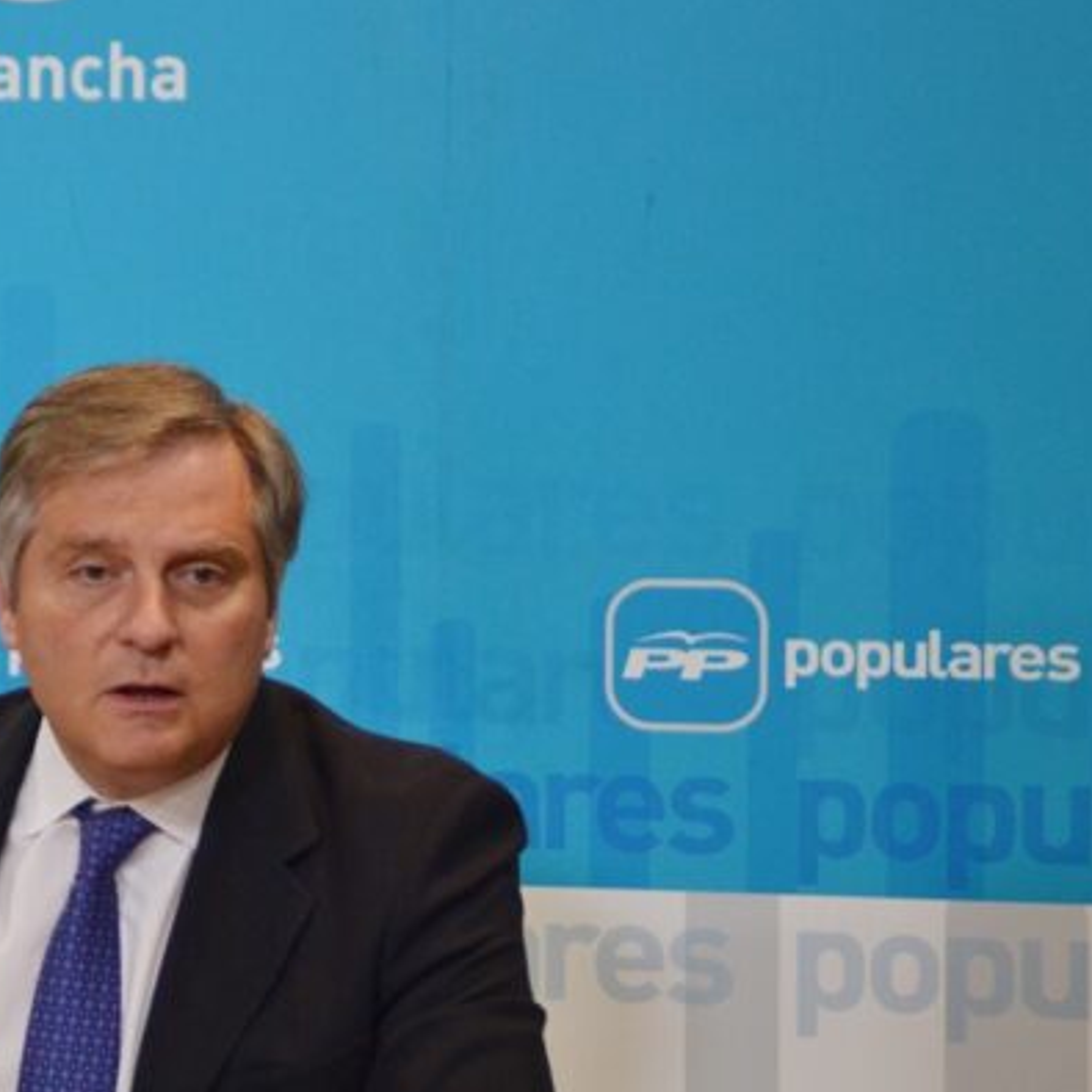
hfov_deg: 8.2
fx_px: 7602
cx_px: 133
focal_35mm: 213
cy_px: 650
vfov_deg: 8.2
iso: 800
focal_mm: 86
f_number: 5.6
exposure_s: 1/125
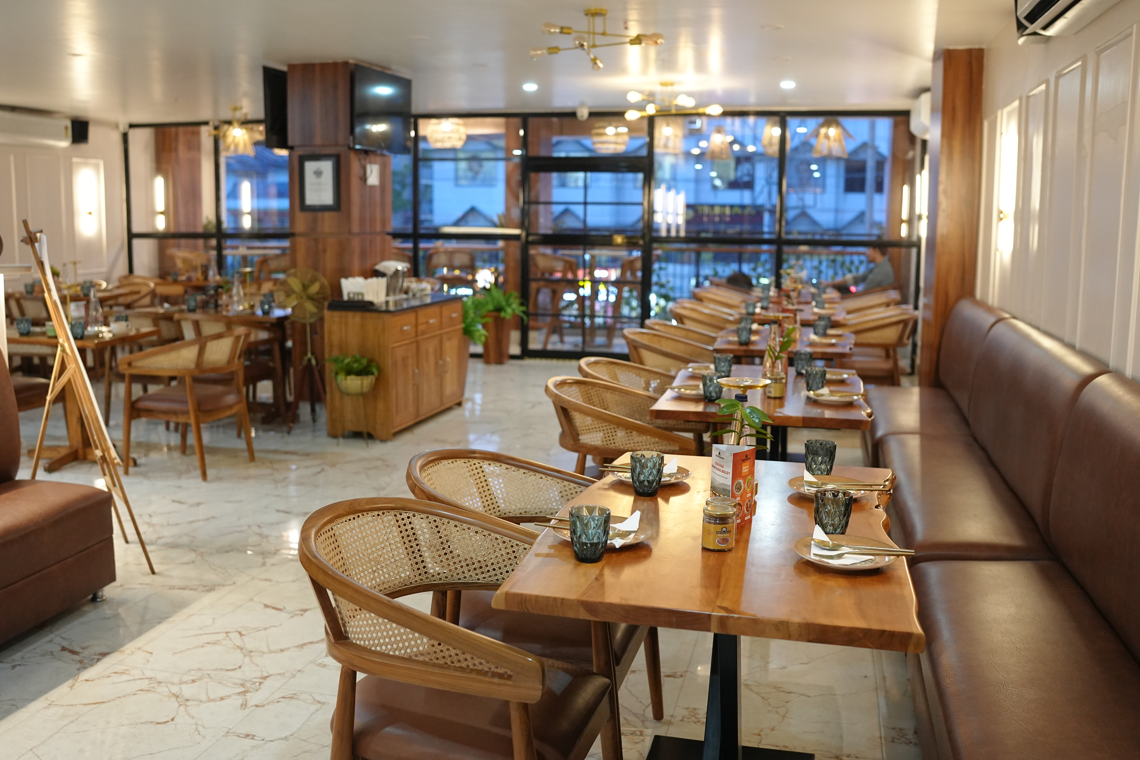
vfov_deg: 37.9
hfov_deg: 54.4
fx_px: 1108
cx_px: 570
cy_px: 380
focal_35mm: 35
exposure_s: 1/160
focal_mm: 35
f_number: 2.5
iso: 3200
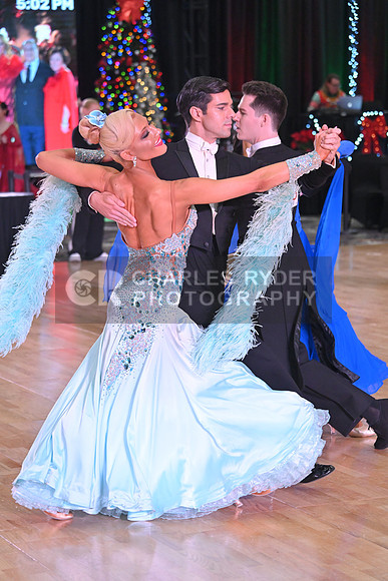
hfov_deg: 13.0
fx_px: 1696
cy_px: 290
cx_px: 194
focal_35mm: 105
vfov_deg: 19.5
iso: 3200
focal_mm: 105
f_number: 5.6
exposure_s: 1/400
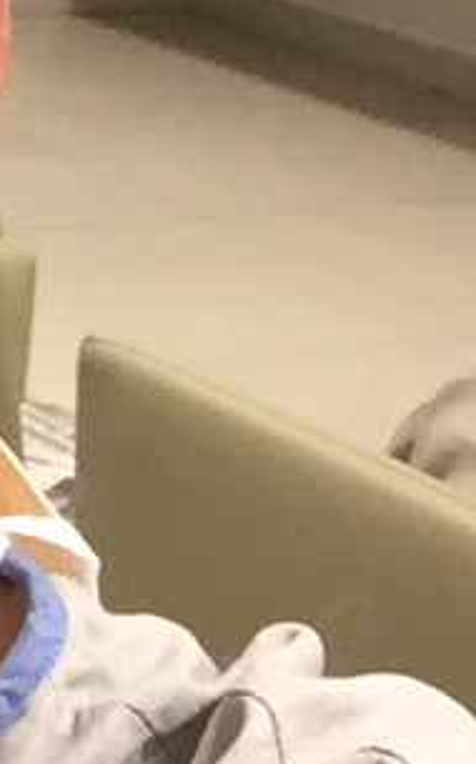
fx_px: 2871
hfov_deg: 8.2
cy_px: -105
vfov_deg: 14.7
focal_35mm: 138
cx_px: -887
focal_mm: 2.65
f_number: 2.2
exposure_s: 1/30
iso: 160
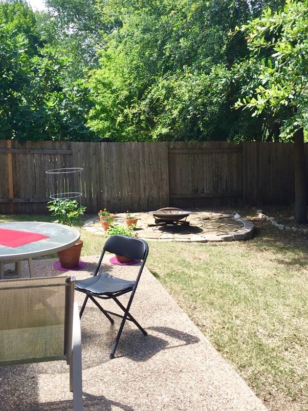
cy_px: 172
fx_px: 439
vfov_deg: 49.9
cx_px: 143
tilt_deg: -3.0
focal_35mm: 37
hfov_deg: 38.6
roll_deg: +1.3
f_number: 2.2
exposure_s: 1/694
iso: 32
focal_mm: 4.15
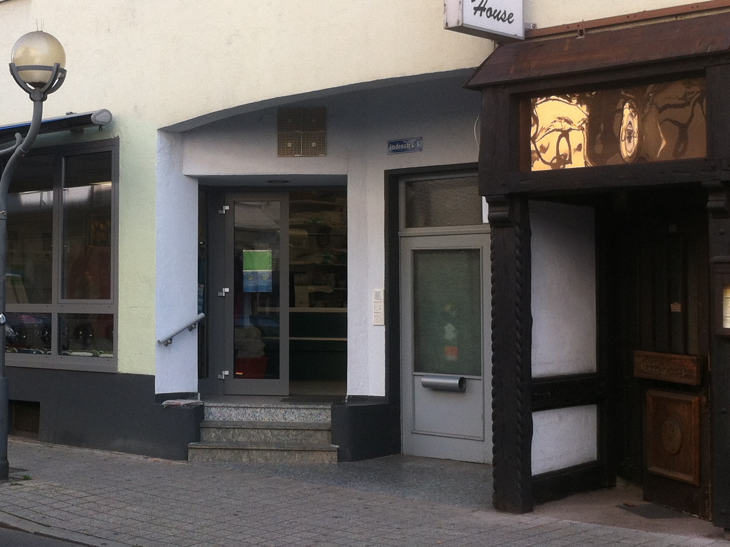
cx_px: 236
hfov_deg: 29.6
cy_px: 244
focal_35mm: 65
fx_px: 1371
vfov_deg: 22.6
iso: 80
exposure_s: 1/324
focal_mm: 3.85
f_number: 2.8
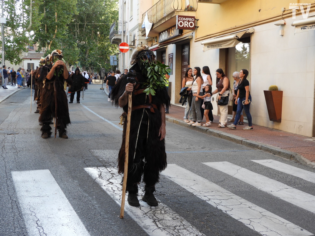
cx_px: 158
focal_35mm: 45
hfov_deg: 42.1
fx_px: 409
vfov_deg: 32.2
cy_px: 118
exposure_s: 1/60
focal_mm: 8.1
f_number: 4
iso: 100
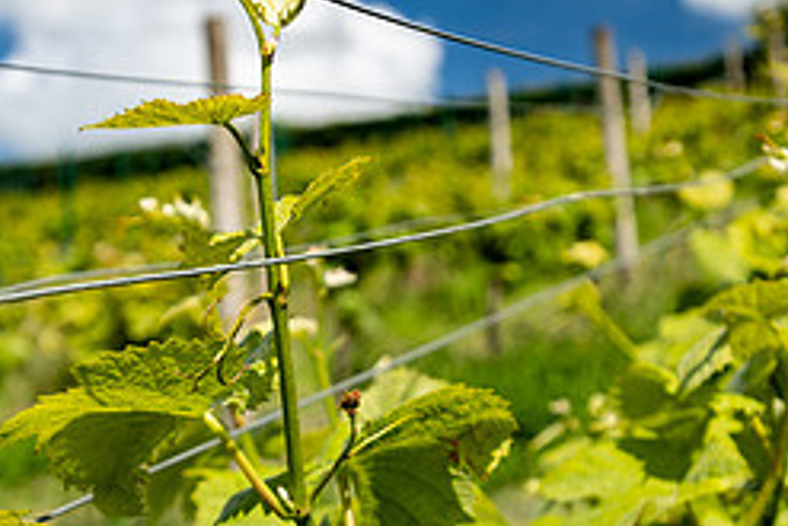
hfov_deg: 27.0
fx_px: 1643
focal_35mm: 75
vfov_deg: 18.0
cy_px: 438
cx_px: 367
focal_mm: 32
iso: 64
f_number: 5.6
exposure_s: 1/250
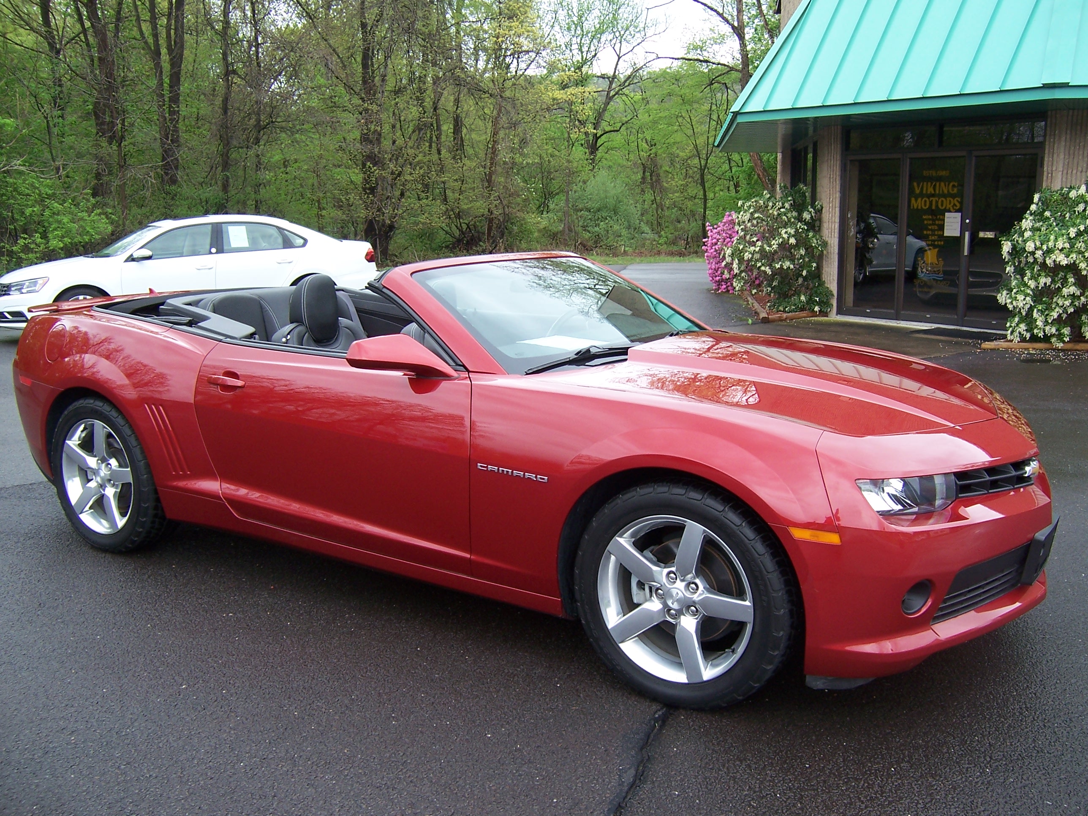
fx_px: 1037
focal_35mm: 33
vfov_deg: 42.9
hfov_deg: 55.4
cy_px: 408
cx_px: 544
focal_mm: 5.5
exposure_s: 1/180
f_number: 3.4
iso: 80
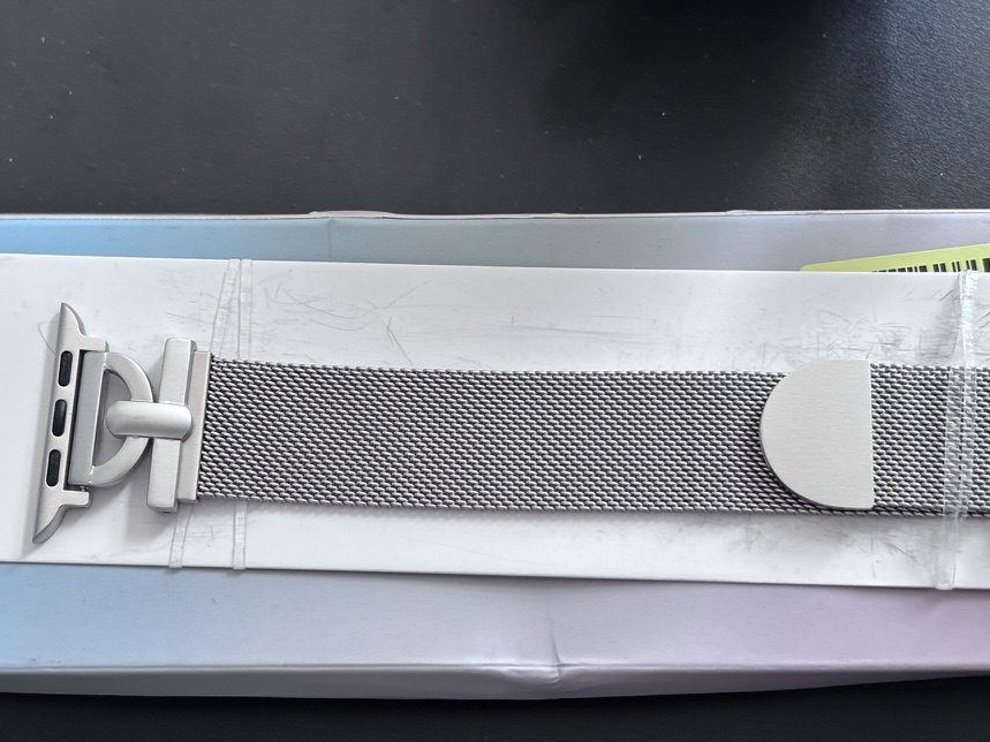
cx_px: 444
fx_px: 1773
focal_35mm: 62
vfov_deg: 23.6
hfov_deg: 31.2
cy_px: 324
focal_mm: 5.96
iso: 100
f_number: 1.6
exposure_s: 1/60
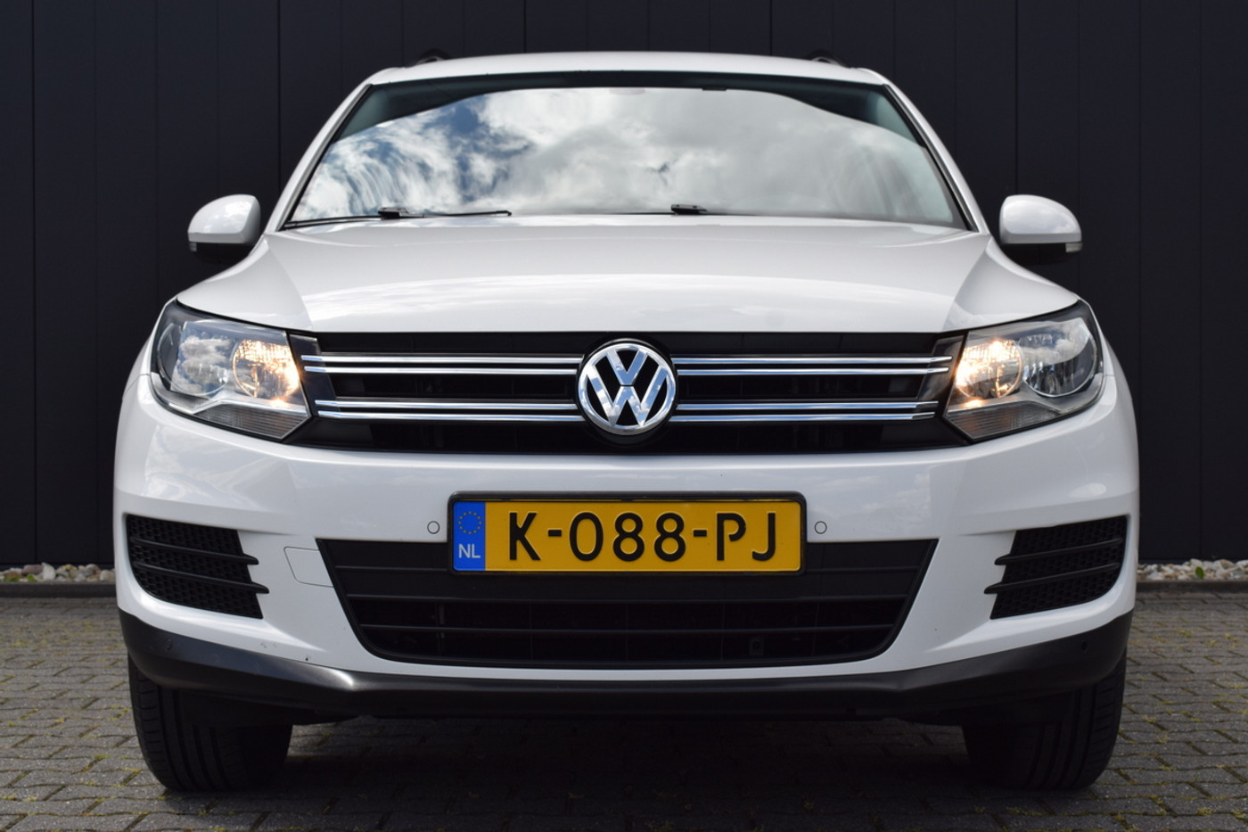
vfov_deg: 23.8
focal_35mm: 57
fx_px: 1976
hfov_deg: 35.1
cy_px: 416
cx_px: 624
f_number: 9
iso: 200
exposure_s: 1/320
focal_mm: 38
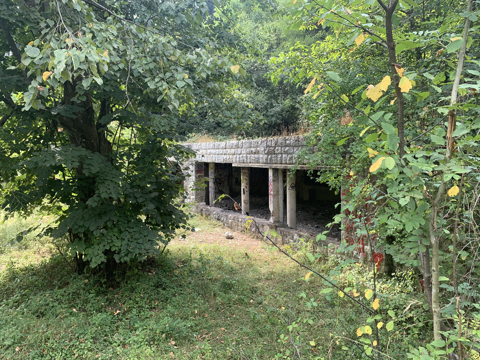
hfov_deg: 67.3
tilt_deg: -5.5
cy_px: 180
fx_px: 360
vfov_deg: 53.1
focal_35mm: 26
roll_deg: +1.2
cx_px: 240
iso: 25
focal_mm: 4.25
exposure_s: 1/163
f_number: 1.8
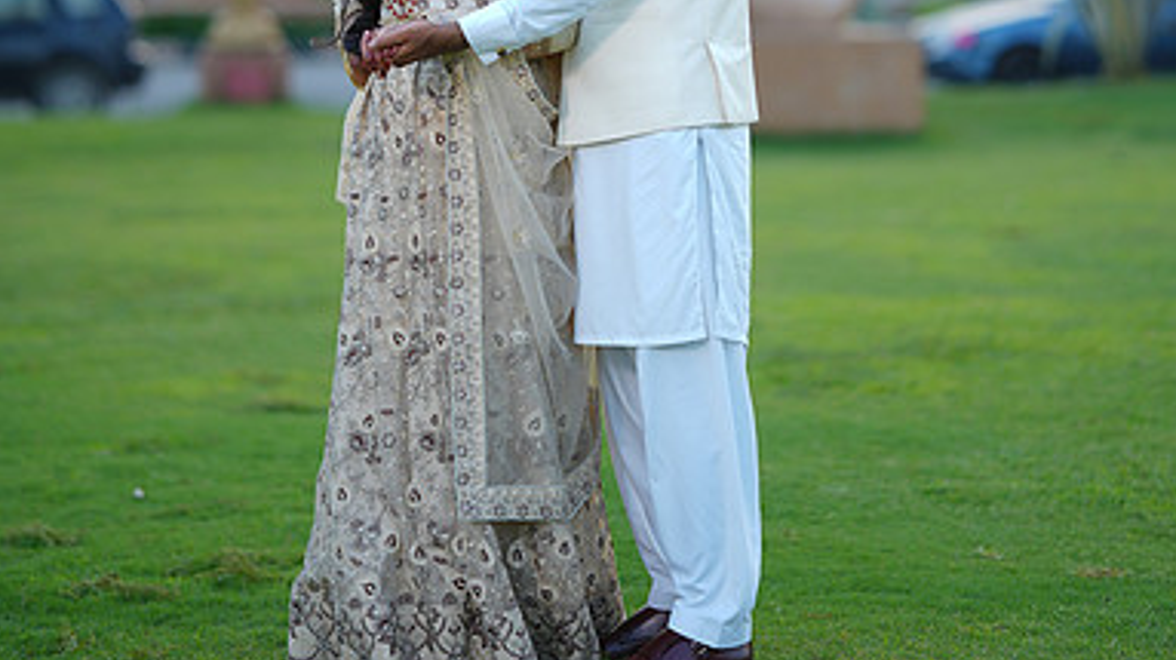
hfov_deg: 15.9
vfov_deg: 8.9
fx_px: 4208
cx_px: 591
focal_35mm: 135
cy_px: -55
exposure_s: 1/400
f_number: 1.4
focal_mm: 85
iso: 64
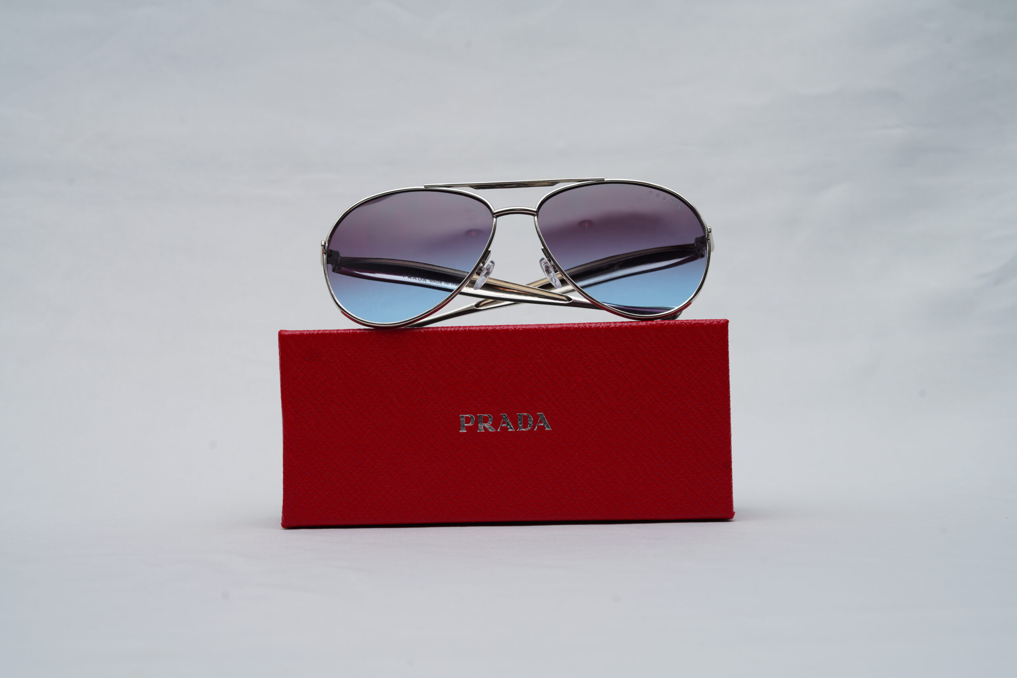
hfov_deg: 39.6
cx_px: 508
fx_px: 1412
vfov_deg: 27.0
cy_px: 339
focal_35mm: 50
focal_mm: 50
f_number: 9
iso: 100
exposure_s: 1/160
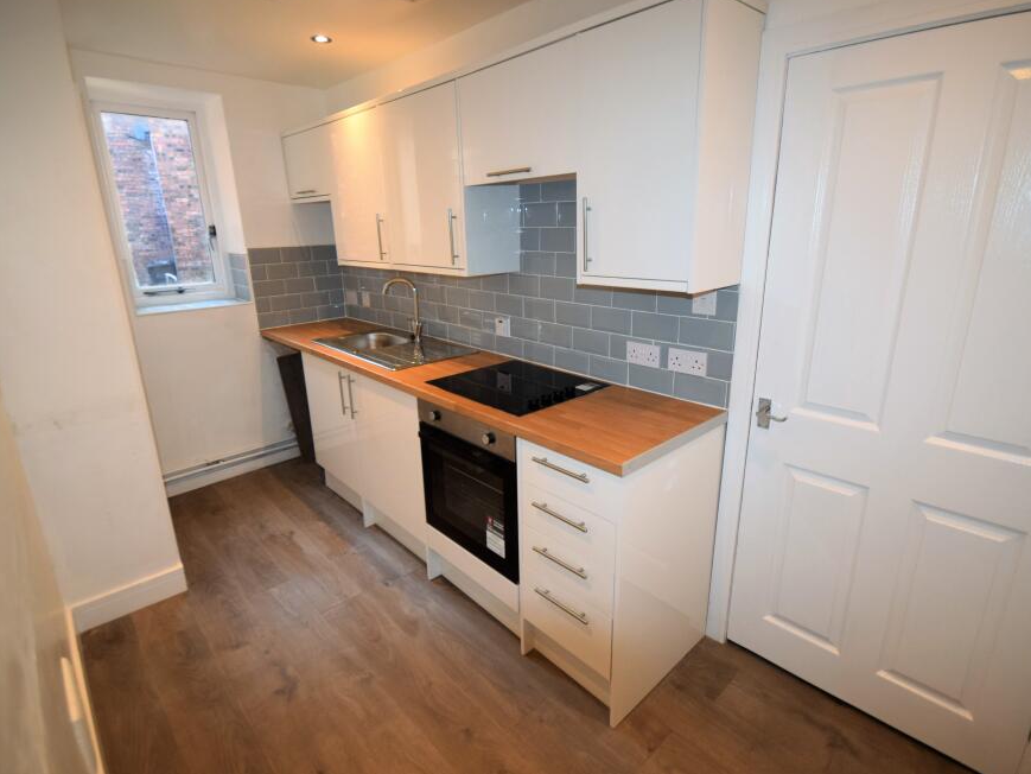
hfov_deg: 91.0
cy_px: 371
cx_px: 528
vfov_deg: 74.7
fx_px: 506
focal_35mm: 17
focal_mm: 10
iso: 800
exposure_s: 1/80
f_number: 4.5
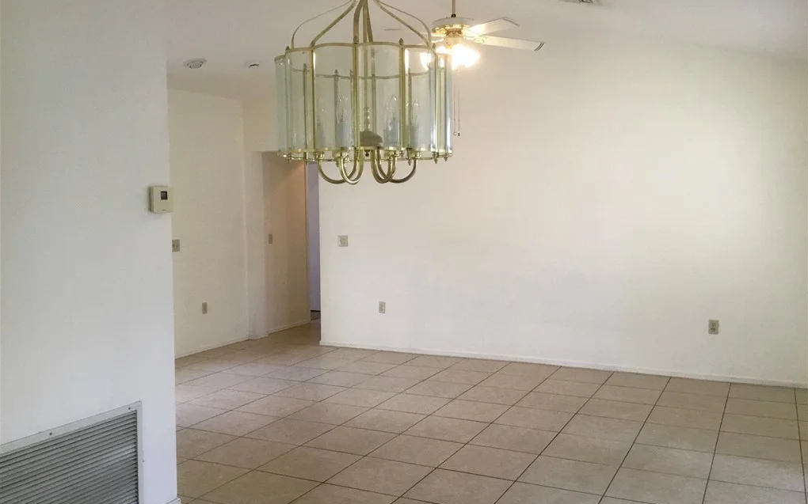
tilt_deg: -3.3
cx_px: 405
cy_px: 246
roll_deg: +1.2
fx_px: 727
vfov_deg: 38.3
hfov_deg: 58.2
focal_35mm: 33
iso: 50
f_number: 2.4
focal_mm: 3.3
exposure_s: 1/30
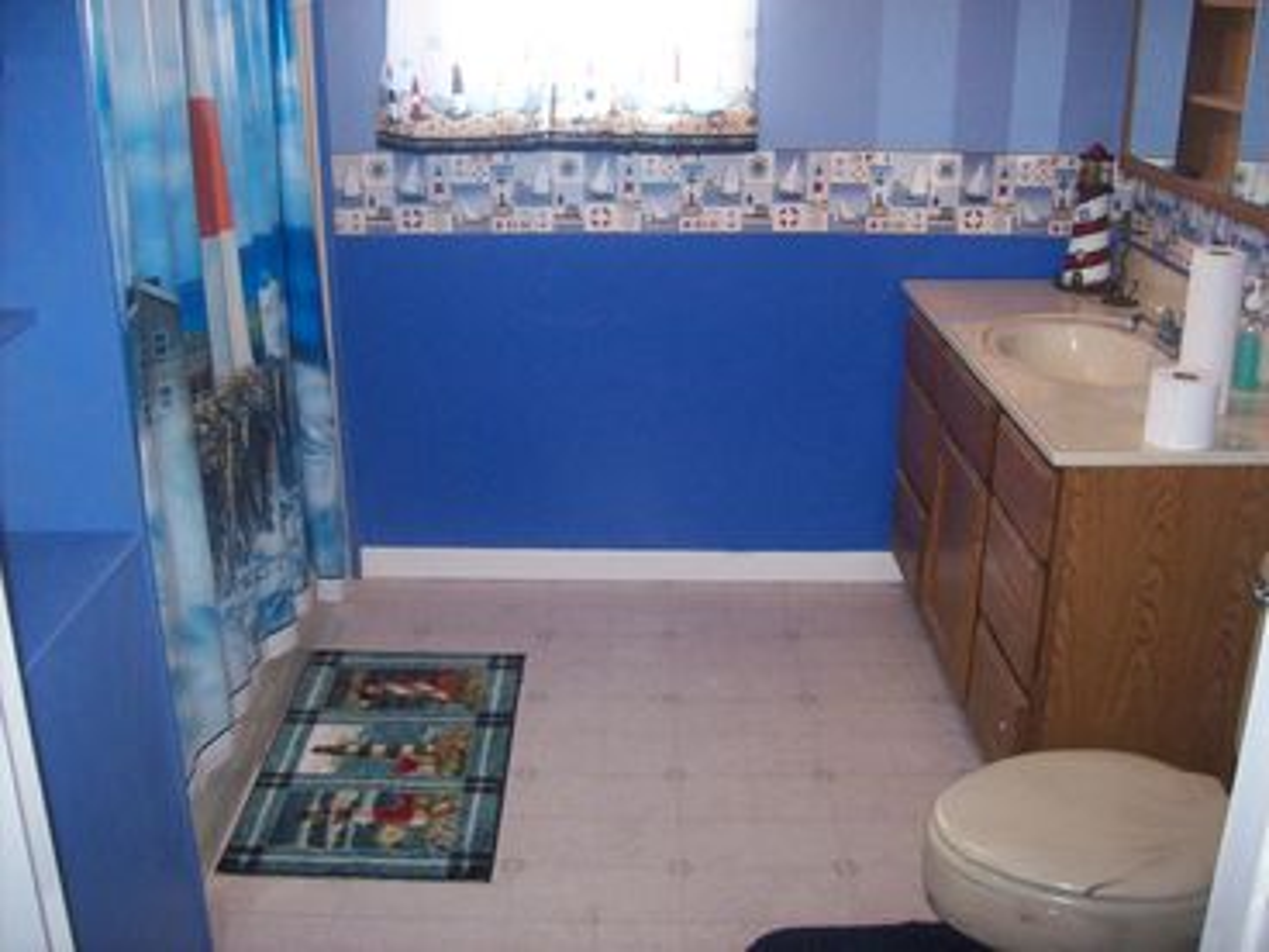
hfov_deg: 51.4
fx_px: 1320
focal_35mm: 36
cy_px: 476
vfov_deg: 39.7
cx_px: 634
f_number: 2.7
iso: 200
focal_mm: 6
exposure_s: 1/64
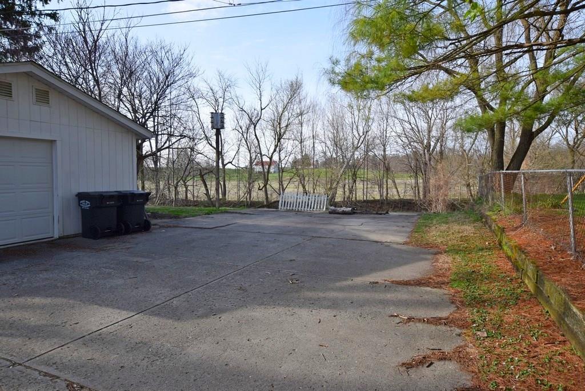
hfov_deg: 81.2
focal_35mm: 21
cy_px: 196
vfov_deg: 59.6
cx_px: 292
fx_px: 341
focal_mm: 14
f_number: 8
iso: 200
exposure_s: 1/250
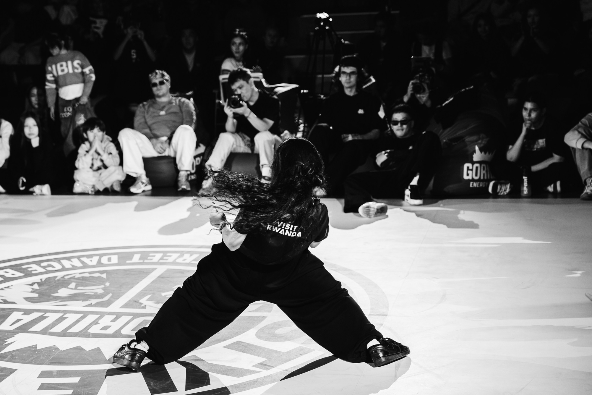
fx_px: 1135
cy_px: 235
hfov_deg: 29.2
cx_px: 232
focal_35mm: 69
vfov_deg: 19.7
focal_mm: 54
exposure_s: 1/800
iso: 3200
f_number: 2.8
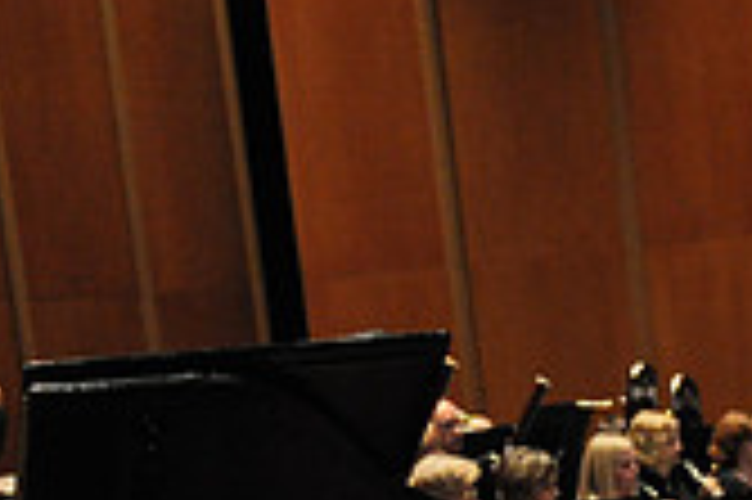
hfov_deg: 15.5
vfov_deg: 10.4
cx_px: 1004
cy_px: 849
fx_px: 2609
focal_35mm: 125
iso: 1600
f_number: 2.8
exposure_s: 1/250
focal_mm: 24
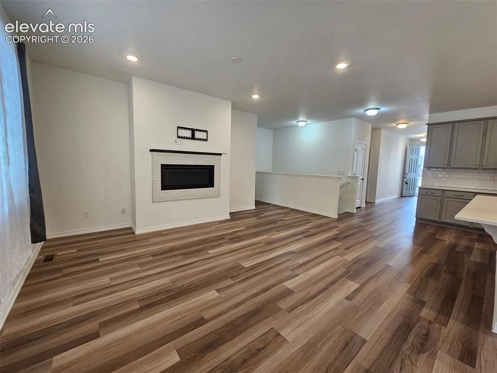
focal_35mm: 13
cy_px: 186
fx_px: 187
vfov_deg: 89.9
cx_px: 248
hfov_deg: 106.2
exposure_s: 1/60
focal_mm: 2.2
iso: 125
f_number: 2.2
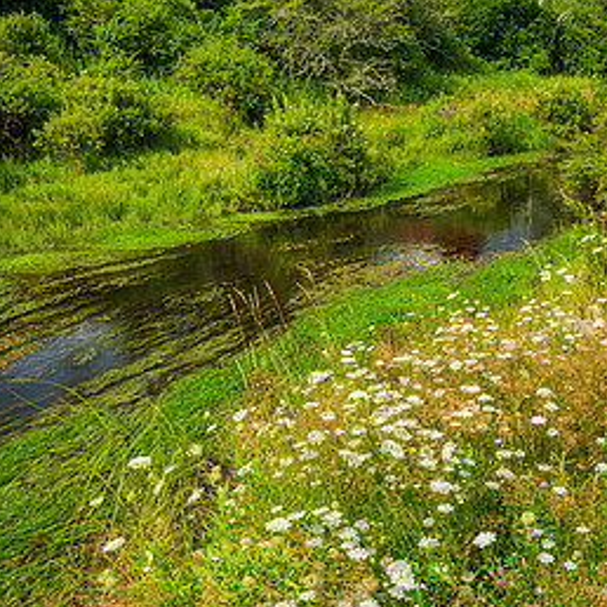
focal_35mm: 43
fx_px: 853
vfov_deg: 39.1
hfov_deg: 39.2
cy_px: 254
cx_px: 315
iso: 100
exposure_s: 1/60
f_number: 13
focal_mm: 29
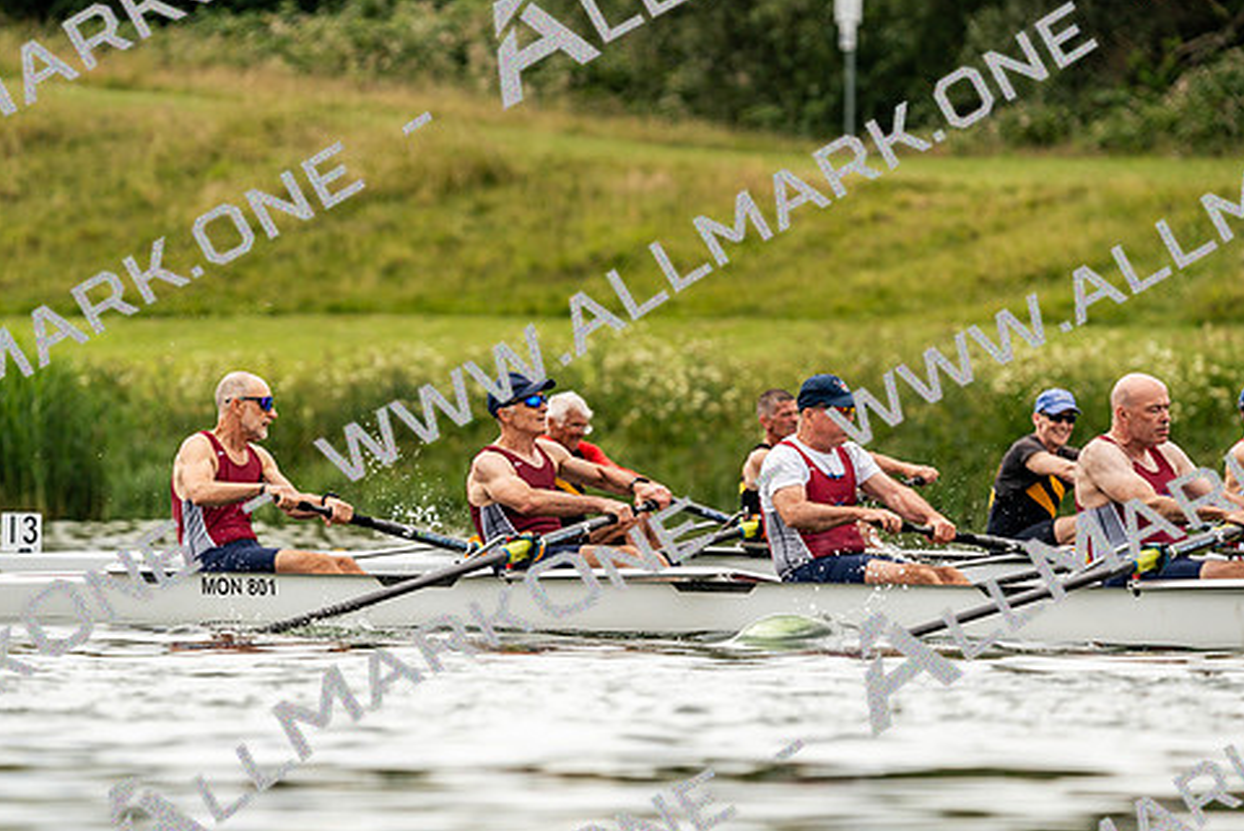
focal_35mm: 489
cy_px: 490
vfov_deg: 2.8
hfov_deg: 4.2
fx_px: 16907
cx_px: 636
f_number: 6.3
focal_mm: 404
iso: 400
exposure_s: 1/2000
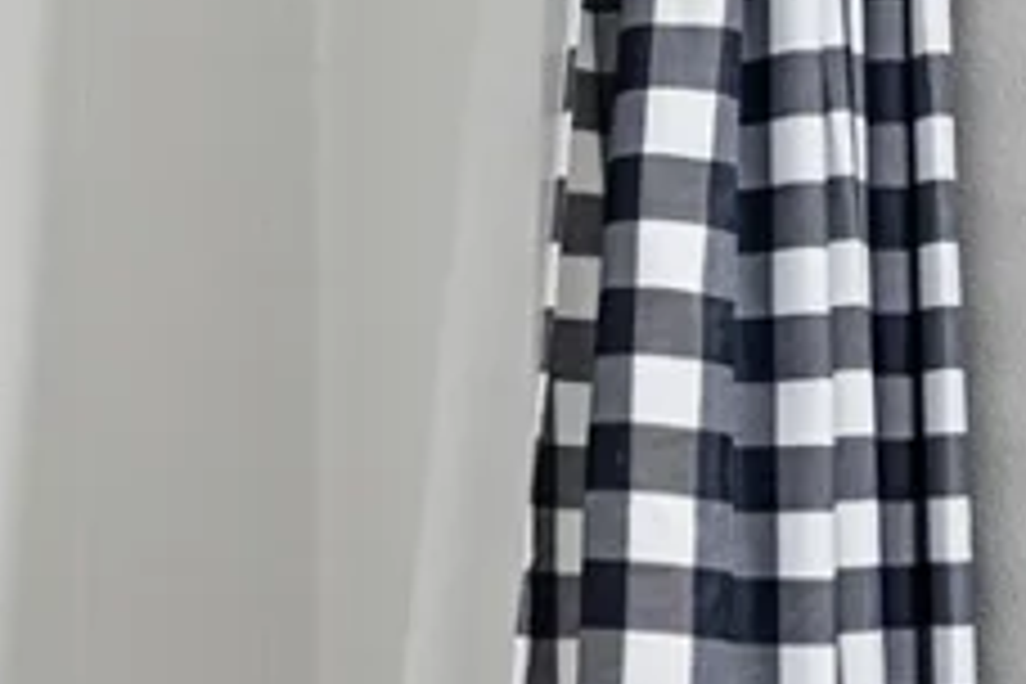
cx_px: 202
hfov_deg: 27.5
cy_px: 493
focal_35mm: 72
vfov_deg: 18.8
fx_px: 2052
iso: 800
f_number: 9
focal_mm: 16
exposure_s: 1/160
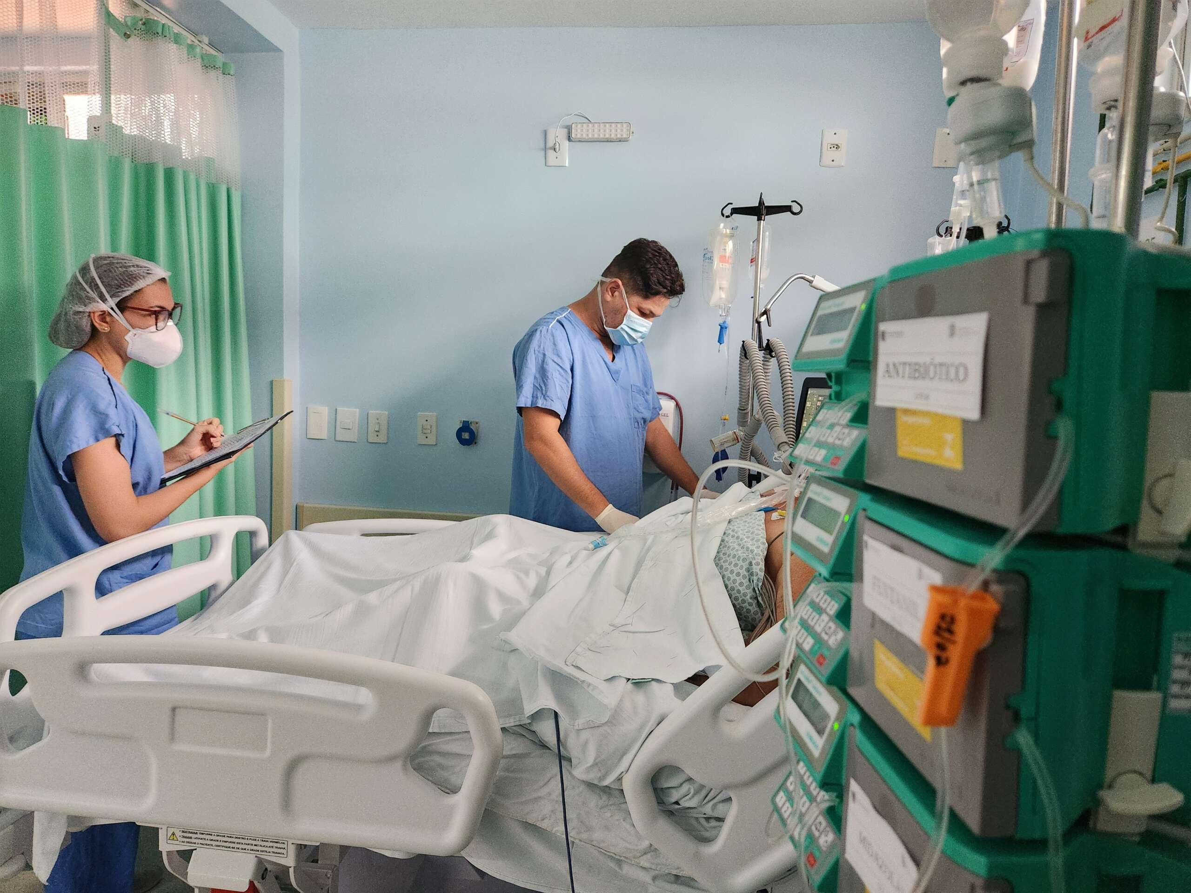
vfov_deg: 58.9
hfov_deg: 73.9
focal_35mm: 23
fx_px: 791
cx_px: 596
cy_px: 446
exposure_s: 1/120
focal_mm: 5.4
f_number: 1.8
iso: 640
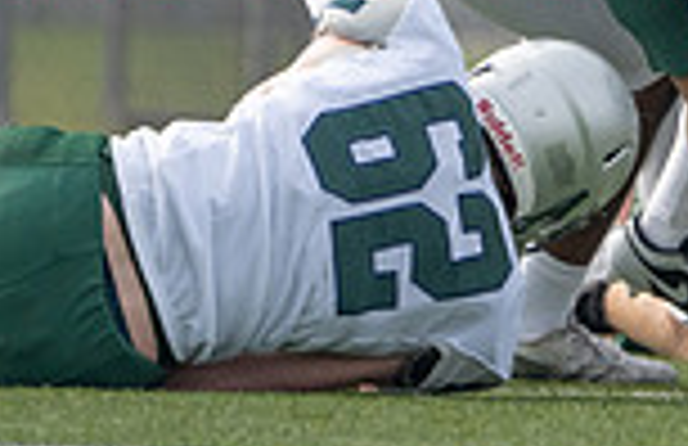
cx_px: 1025
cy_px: -310
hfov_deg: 1.2
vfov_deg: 0.8
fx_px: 31760
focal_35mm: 1677
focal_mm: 400
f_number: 5.6
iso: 320
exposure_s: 1/1250
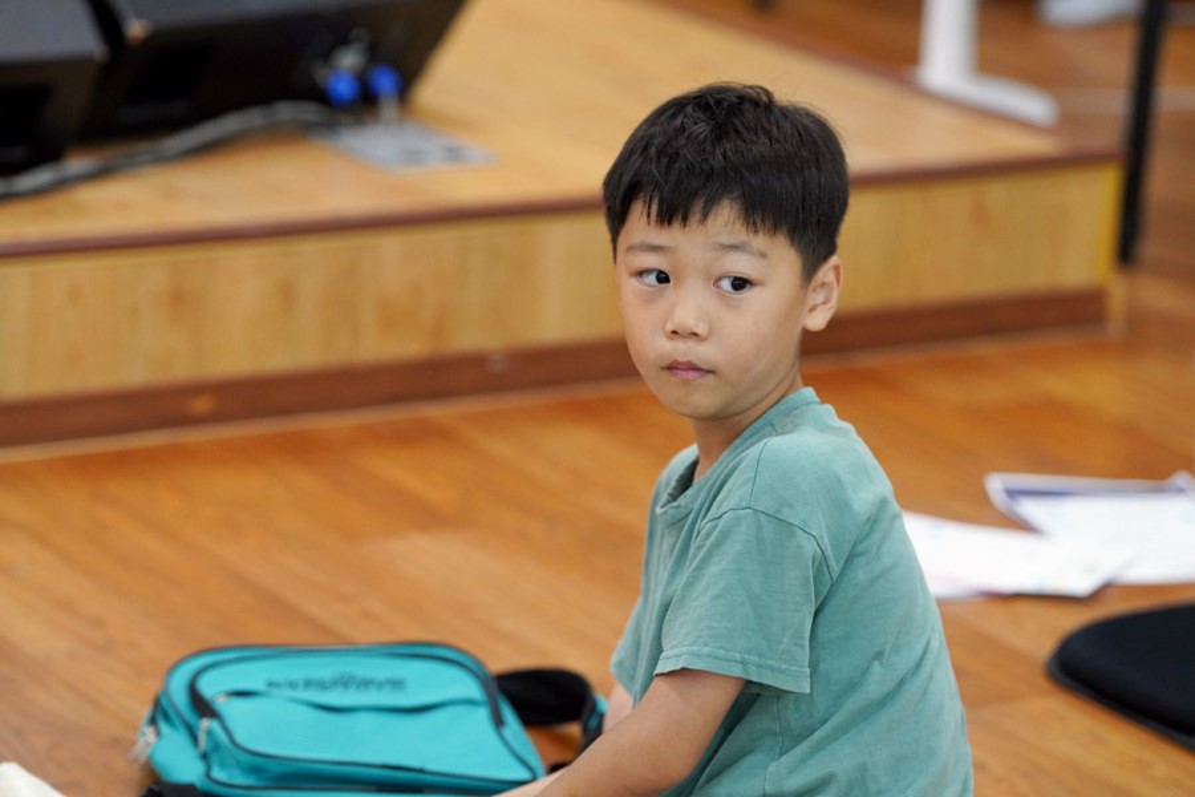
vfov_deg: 9.5
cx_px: 598
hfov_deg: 14.2
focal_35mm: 145
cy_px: 398
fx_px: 4813
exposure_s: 1/160
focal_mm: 145
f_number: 4
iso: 1600
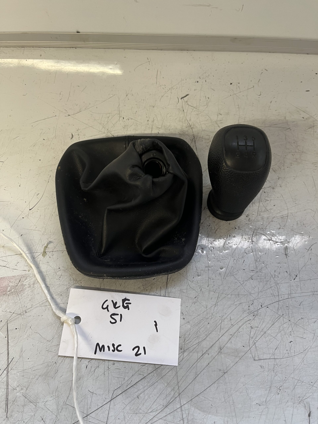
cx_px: 159
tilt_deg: -64.1
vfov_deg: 67.3
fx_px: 318
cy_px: 212
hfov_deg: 53.1
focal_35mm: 26
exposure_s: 1/50
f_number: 1.6
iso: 64
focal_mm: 5.1
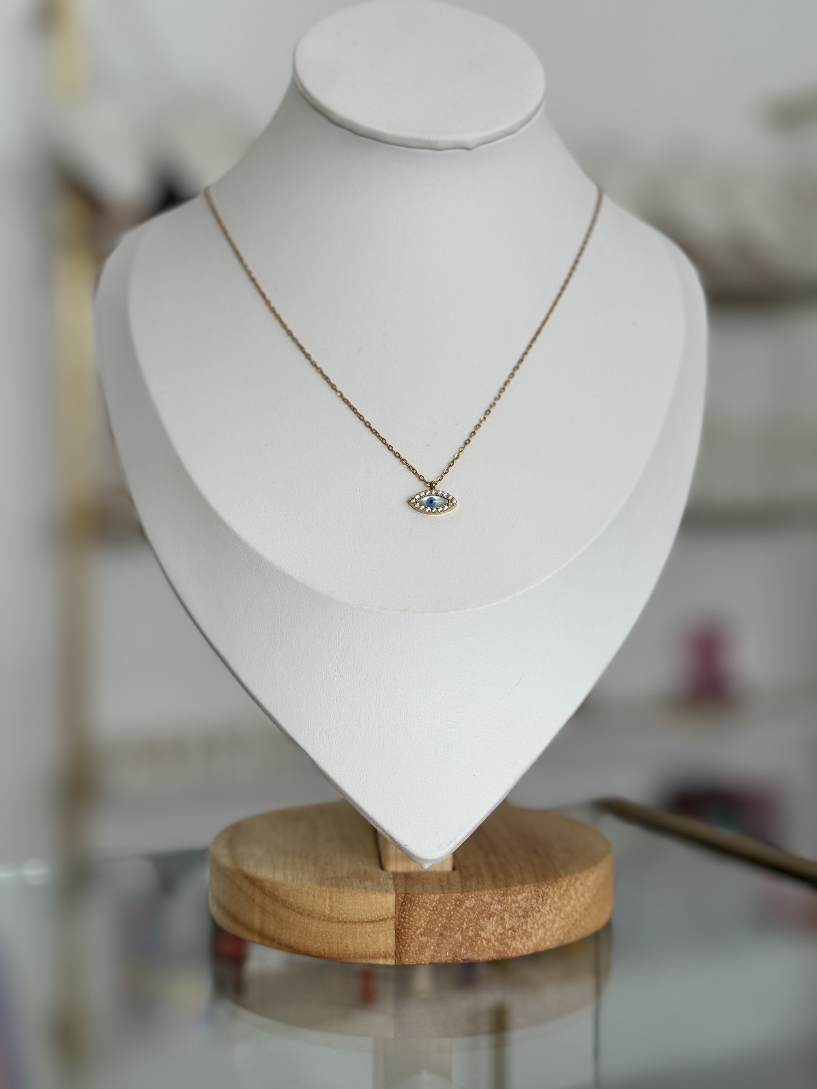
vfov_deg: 39.7
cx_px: 408
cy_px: 544
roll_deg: +0.2
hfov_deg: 30.3
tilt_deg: -3.3
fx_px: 1511
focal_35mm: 48
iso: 50
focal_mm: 6.76
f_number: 1.78
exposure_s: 1/168
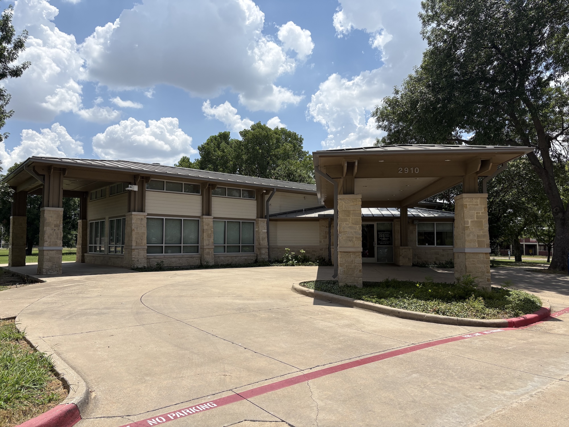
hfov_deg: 67.3
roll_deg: +0.0
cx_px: 284
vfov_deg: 53.1
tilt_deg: +2.9
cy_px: 214
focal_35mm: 26
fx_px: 427
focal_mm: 5.96
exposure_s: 1/5814
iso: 50
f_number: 1.6
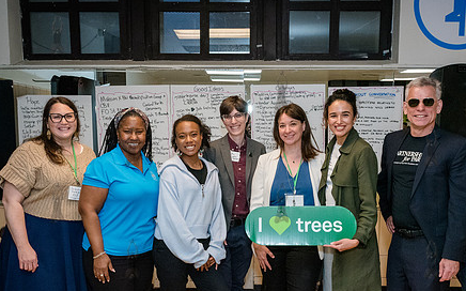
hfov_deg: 50.4
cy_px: 187
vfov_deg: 32.5
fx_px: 495
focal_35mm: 39
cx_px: 243
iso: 5000
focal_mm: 24
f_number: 5.6
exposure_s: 1/250
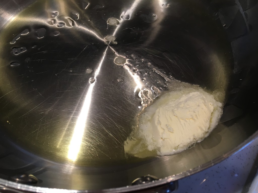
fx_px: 216
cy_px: 96
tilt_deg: -55.4
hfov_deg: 61.7
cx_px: 129
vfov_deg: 48.2
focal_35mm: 29
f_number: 2.2
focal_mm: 4.15
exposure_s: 1/30
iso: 32
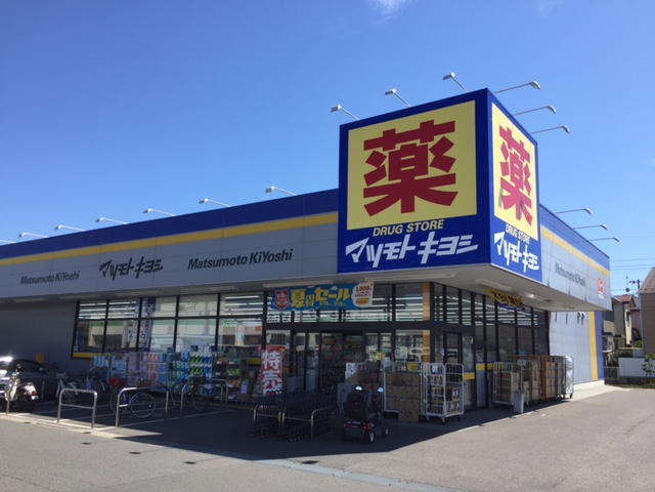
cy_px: 246
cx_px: 328
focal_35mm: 29
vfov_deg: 48.2
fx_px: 549
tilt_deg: +9.1
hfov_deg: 61.7
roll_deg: -3.0
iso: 32
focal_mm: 4.15
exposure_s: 1/1099
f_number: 2.2
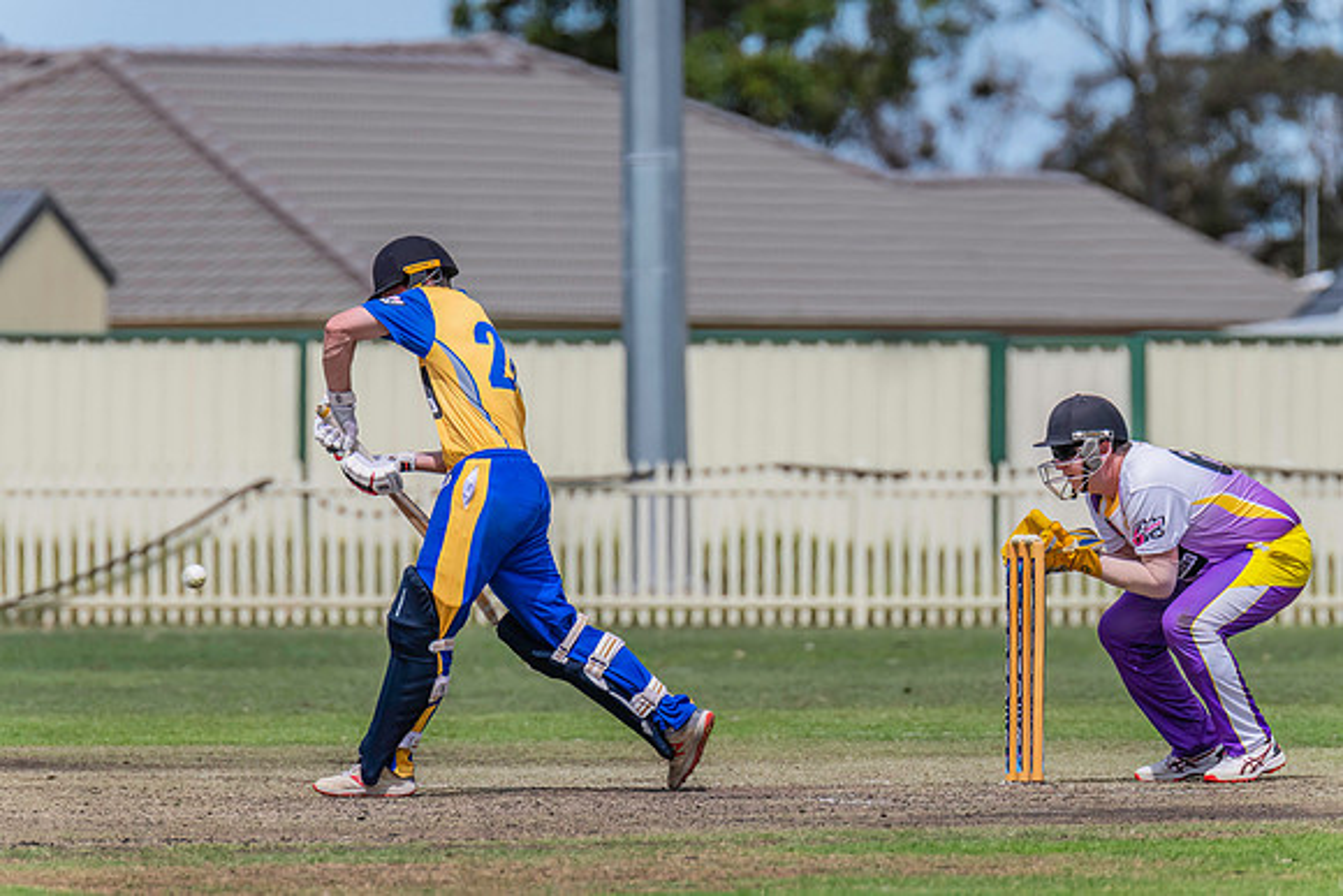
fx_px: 22388
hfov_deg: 3.4
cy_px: 448
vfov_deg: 2.3
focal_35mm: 600
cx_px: 672
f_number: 9
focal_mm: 600
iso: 800
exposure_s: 1/2500
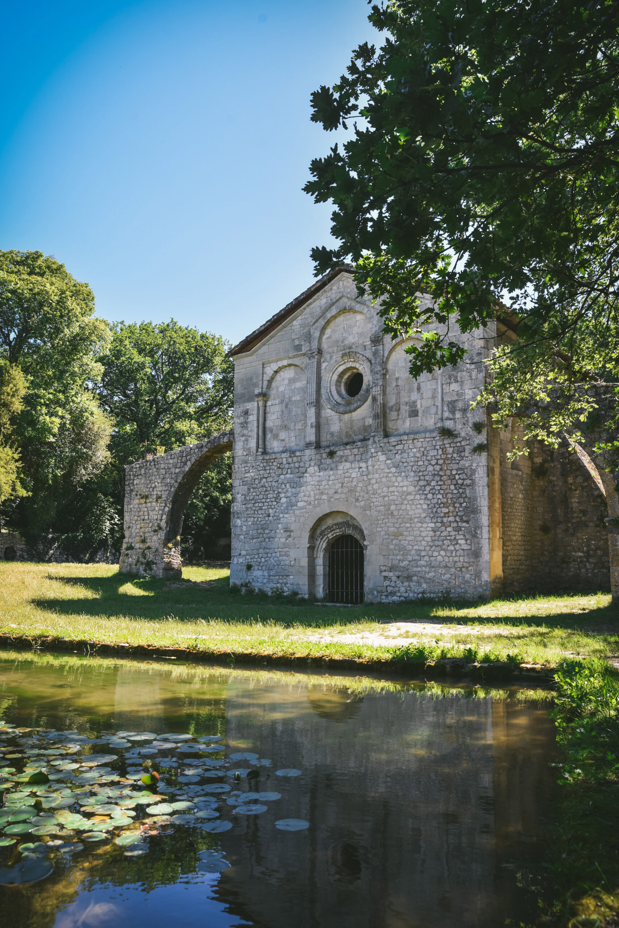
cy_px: 464
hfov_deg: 45.0
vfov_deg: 63.6
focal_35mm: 29
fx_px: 747
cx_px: 310
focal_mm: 29
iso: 100
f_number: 5.6
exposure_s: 1/125
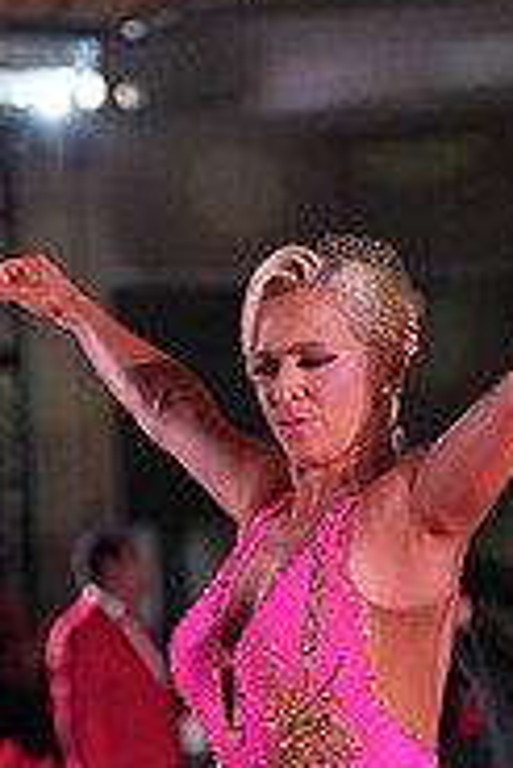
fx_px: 6507
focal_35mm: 305
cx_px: 73
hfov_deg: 4.5
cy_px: 914
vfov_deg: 6.7
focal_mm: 97
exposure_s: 1/800
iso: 1600
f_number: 2.8
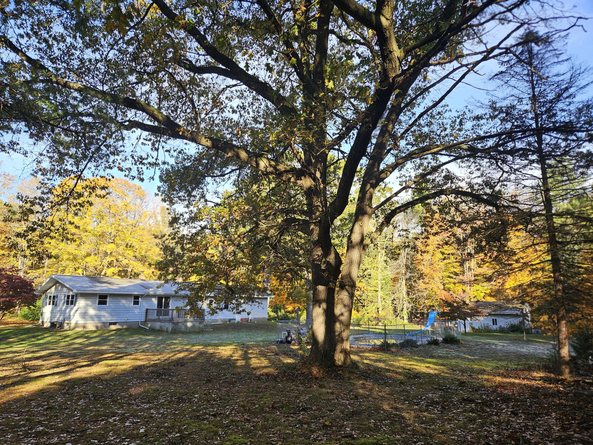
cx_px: 296
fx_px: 394
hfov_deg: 73.9
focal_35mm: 23
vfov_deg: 58.9
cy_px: 222
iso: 25
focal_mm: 5.4
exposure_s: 1/365
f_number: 1.8
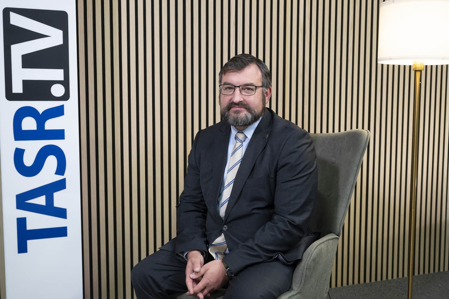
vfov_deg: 34.2
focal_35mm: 39
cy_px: 150
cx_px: 224
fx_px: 486
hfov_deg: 49.6
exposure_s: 1/250
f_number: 4.5
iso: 2000
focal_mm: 39
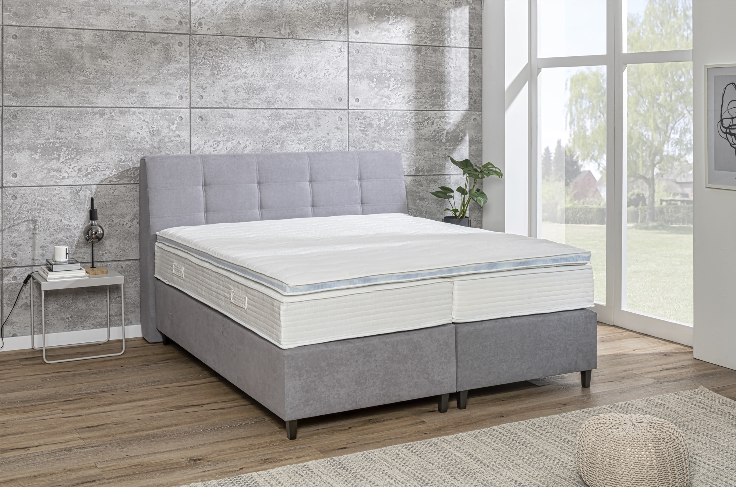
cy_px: 244
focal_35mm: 45
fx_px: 918
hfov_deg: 43.7
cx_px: 368
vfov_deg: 29.7
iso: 100
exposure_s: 1/3
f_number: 16
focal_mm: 45
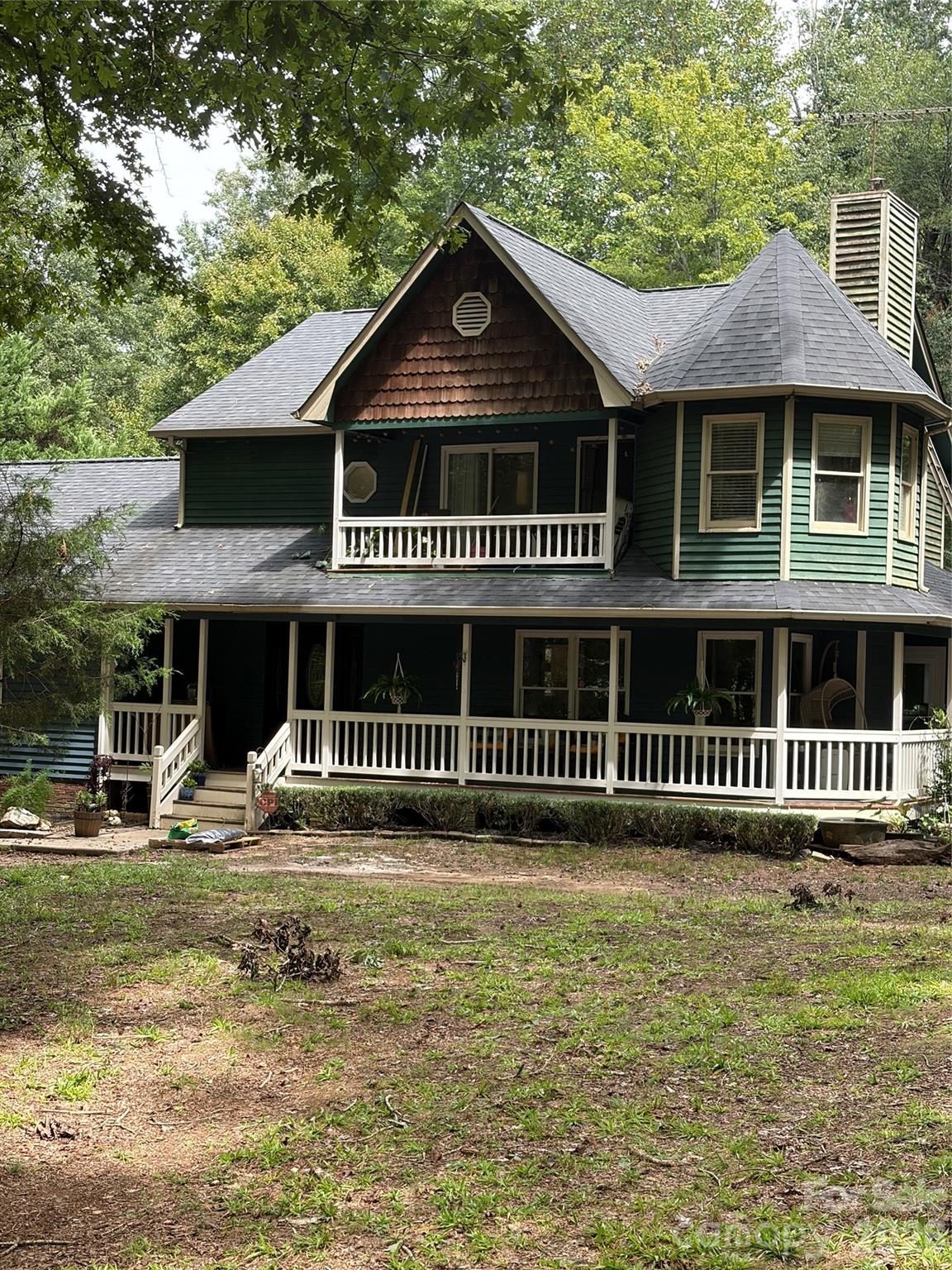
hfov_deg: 28.0
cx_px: 476
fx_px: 1907
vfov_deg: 36.8
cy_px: 635
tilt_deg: +2.9
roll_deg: -0.9
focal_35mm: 52
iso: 50
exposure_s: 1/444
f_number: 1.6
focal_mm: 5.96
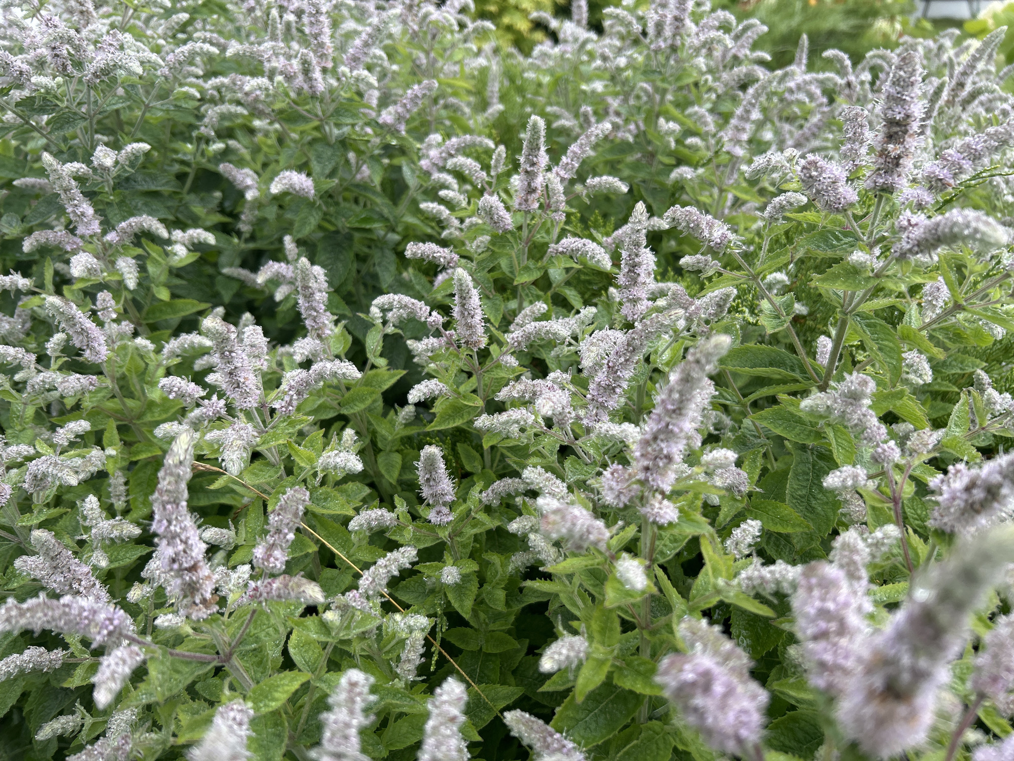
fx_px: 762
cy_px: 380
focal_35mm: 26
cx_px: 507
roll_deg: +1.8
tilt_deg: -26.1
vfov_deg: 53.1
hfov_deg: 67.3
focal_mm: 5.7
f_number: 1.5
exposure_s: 1/957
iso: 50
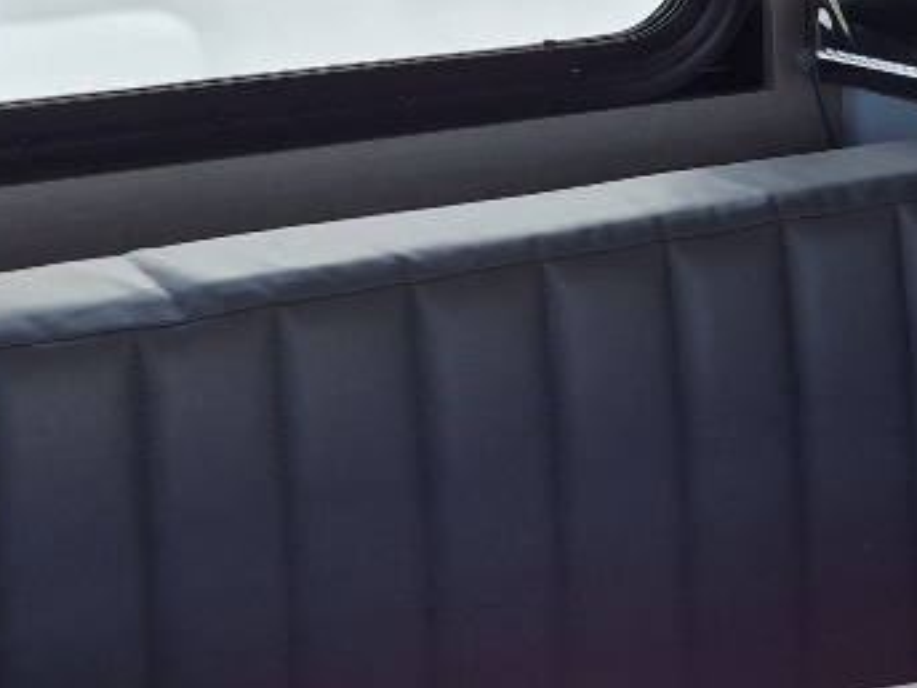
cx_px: 1034
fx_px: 2834
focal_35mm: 107
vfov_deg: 13.5
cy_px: -139
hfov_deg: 17.7
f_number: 1.8
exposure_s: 1/182
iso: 64
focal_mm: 5.4
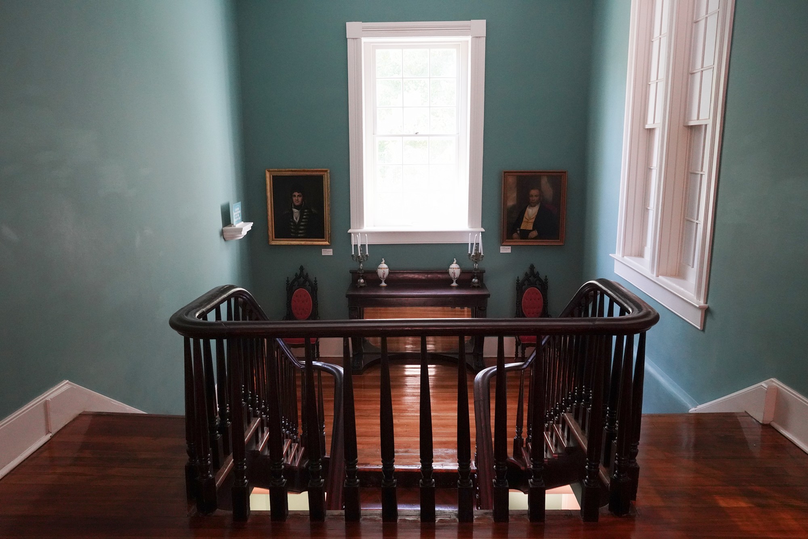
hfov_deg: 65.5
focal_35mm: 28
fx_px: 628
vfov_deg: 46.4
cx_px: 404
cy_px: 270
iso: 6400
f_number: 8
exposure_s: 1/100
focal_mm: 28
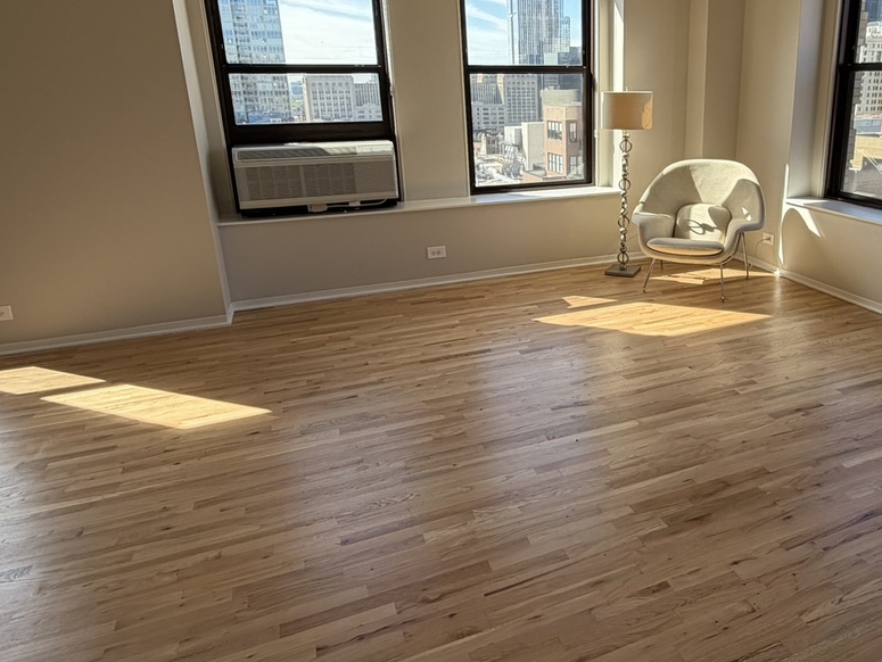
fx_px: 663
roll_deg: +1.0
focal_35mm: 26
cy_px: 264
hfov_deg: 65.3
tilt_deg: -14.9
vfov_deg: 52.7
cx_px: 596
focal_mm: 2.22
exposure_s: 1/235
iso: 40
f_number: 2.2
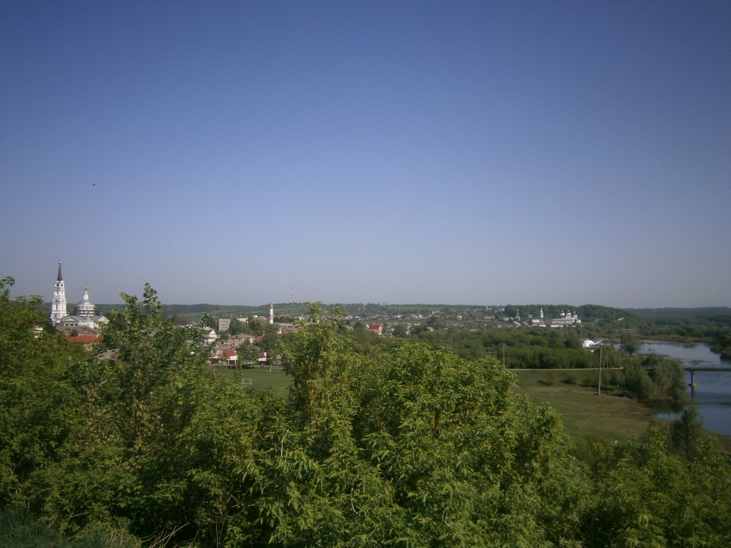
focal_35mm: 31
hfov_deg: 58.4
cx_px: 366
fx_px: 655
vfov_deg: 45.4
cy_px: 274
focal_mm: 5.5
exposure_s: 1/250
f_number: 8.3
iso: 80
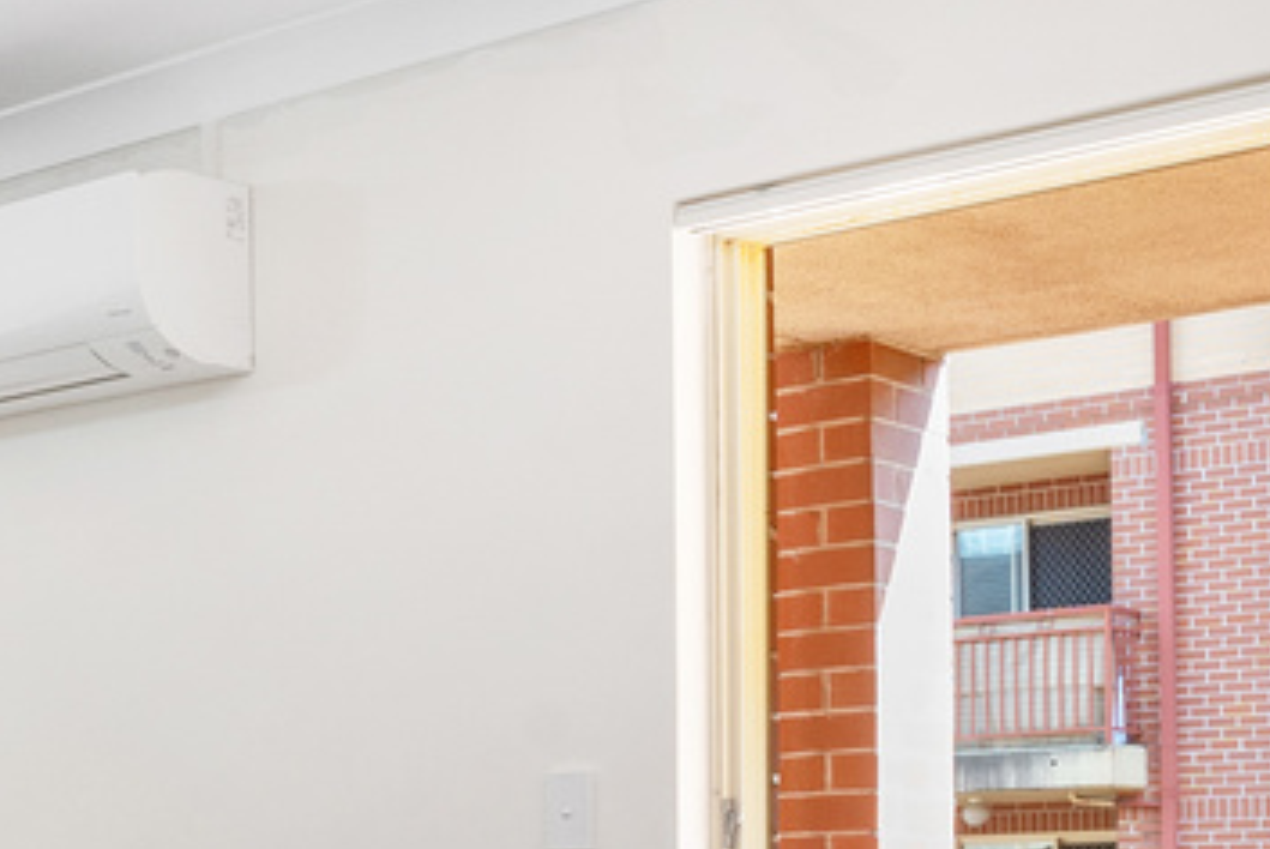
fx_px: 2719
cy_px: 1063
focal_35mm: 77
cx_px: -263
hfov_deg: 23.9
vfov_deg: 16.9
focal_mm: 17
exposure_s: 1/10
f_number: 11
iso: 400
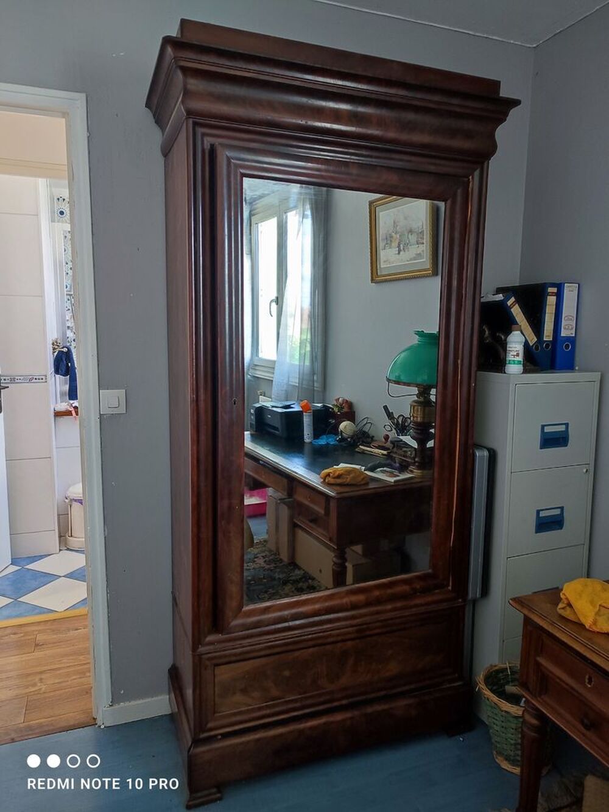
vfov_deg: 71.6
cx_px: 304
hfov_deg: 56.8
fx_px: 563
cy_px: 406
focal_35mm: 24
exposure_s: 1/25
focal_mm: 5.89
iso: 873
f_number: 1.89
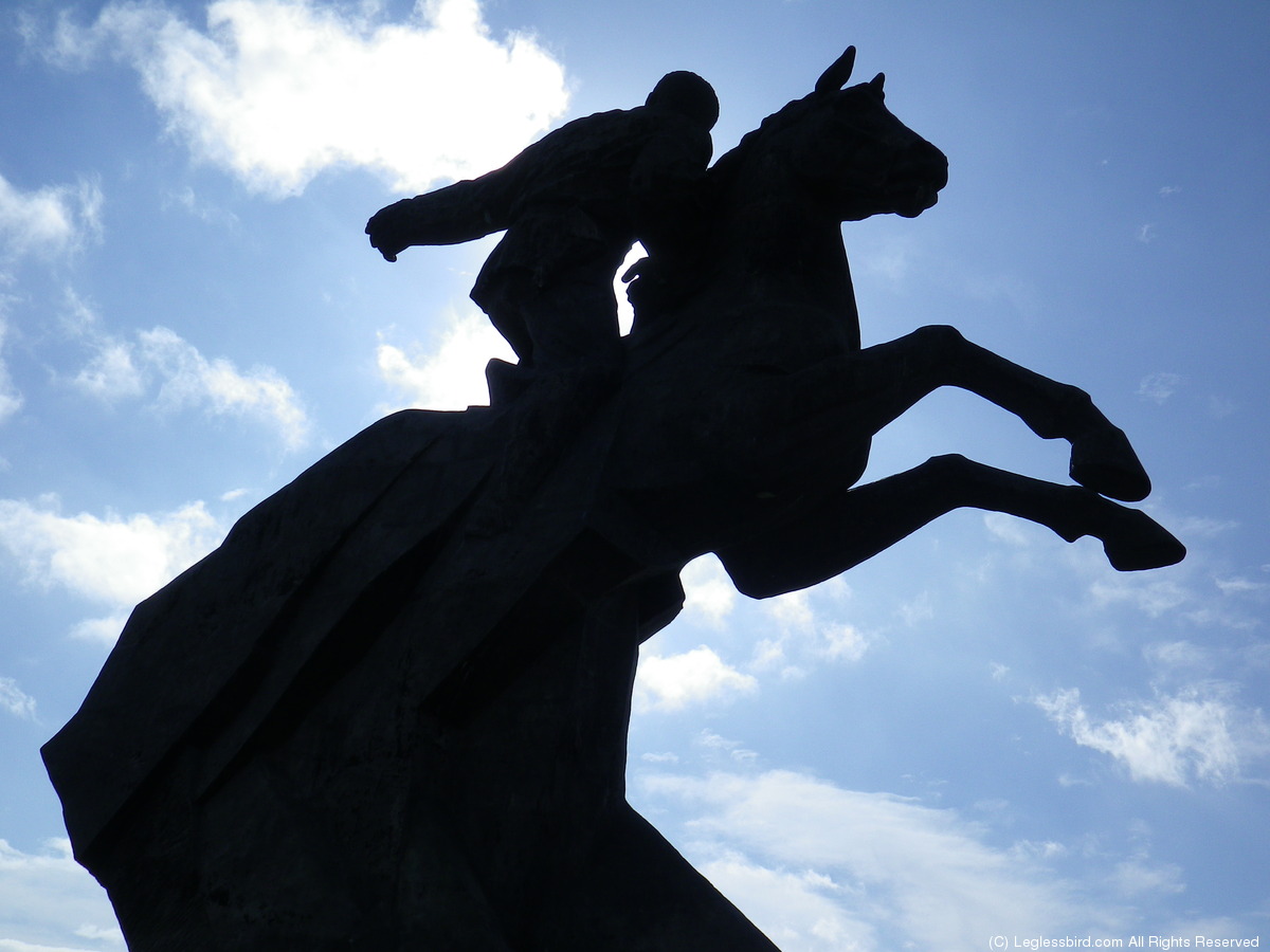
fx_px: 1504
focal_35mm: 41
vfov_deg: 35.1
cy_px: 476
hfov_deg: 45.8
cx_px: 635
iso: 100
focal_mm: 7.3
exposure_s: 1/400
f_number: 10
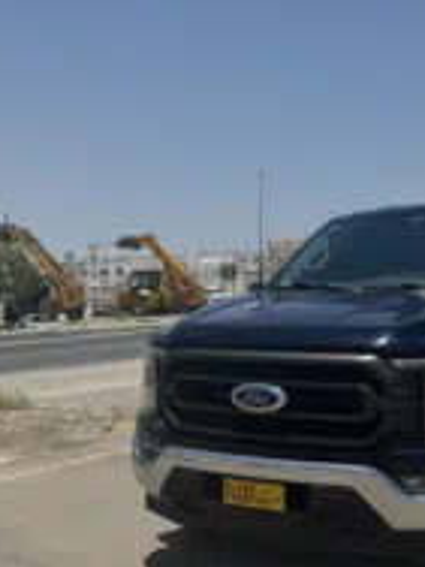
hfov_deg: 28.3
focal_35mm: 51
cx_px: 298
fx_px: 835
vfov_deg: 37.2
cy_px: 359
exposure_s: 1/7092
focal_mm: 6.76
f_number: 1.78
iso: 80
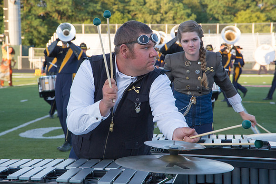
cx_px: 130
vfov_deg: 13.8
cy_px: 91
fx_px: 762
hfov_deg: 20.5
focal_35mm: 99
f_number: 8
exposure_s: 1/250
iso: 640
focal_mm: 90
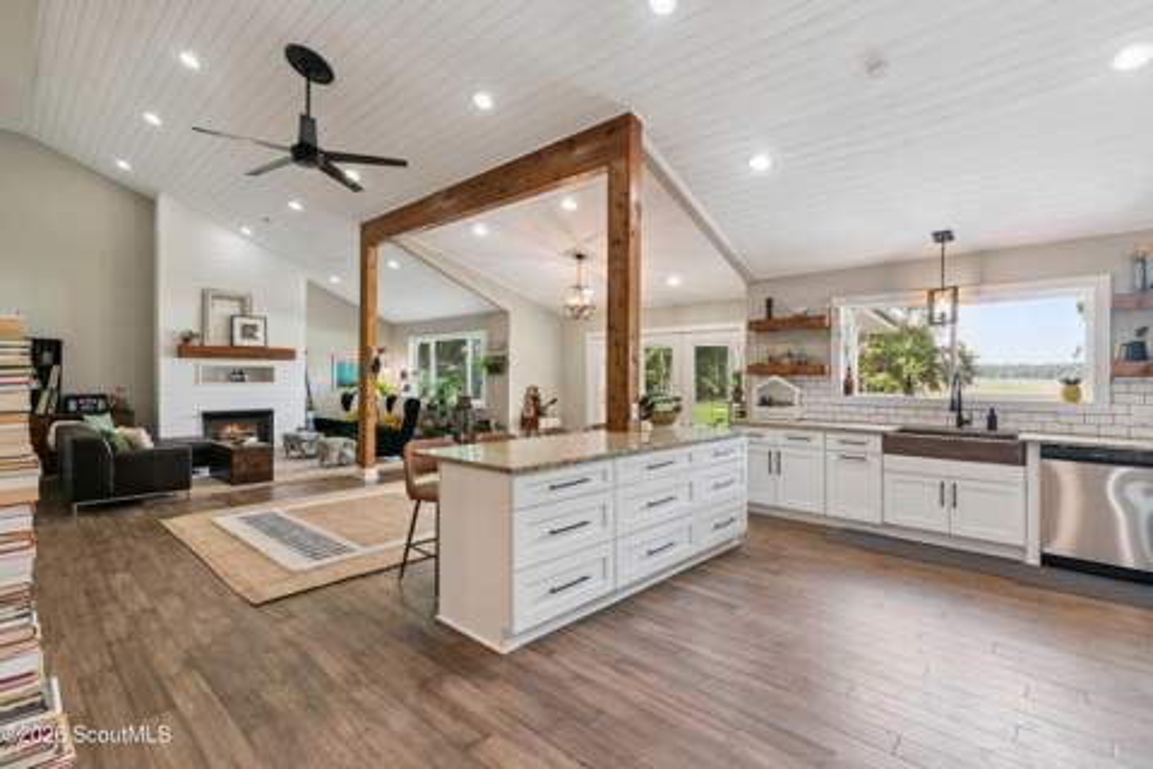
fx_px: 544
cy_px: 384
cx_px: 576
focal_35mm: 17
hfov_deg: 93.3
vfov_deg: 70.4
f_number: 8
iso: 250
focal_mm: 17
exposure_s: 1/8
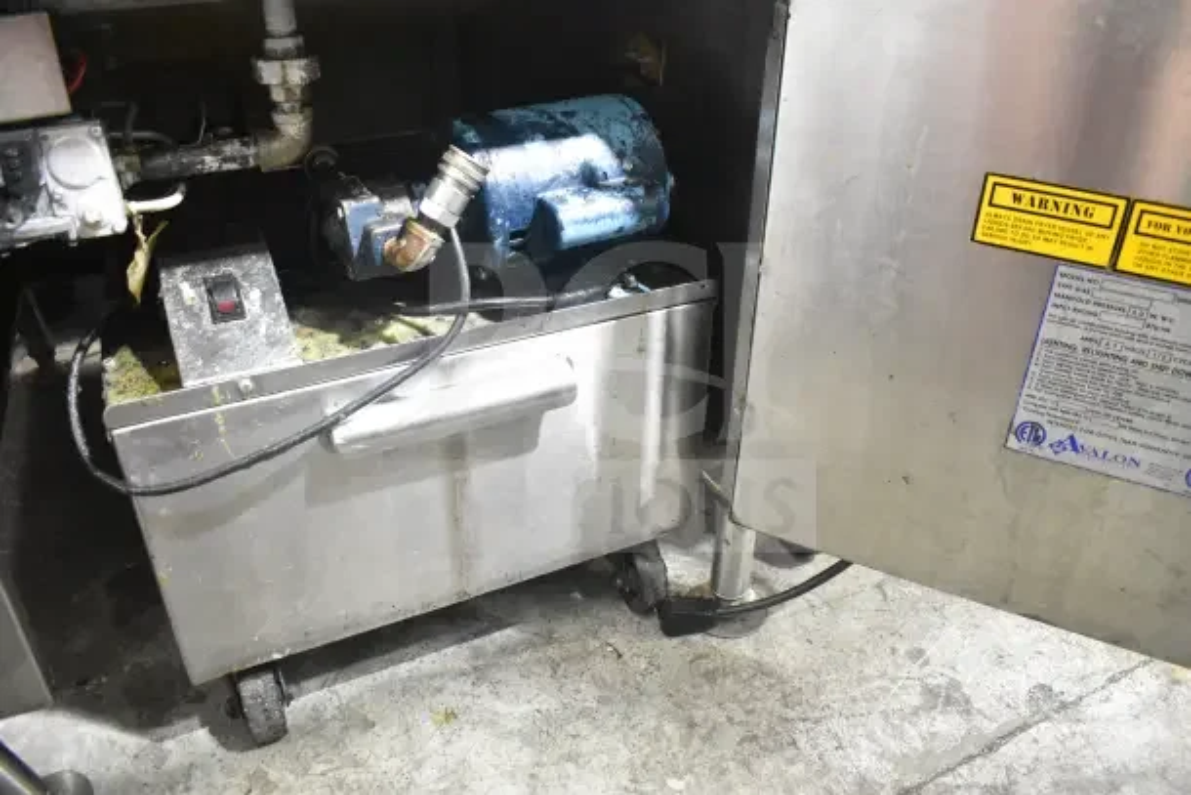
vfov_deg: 48.0
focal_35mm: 27
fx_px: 893
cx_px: 596
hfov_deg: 67.4
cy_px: 398
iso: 6400
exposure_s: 1/60
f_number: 3.5
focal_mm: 18
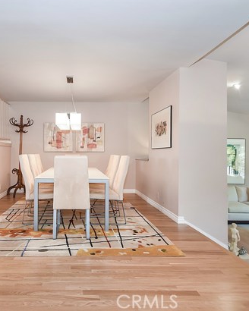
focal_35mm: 22
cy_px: 151
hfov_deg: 61.2
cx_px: 77
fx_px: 203
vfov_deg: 75.0
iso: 320
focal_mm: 10
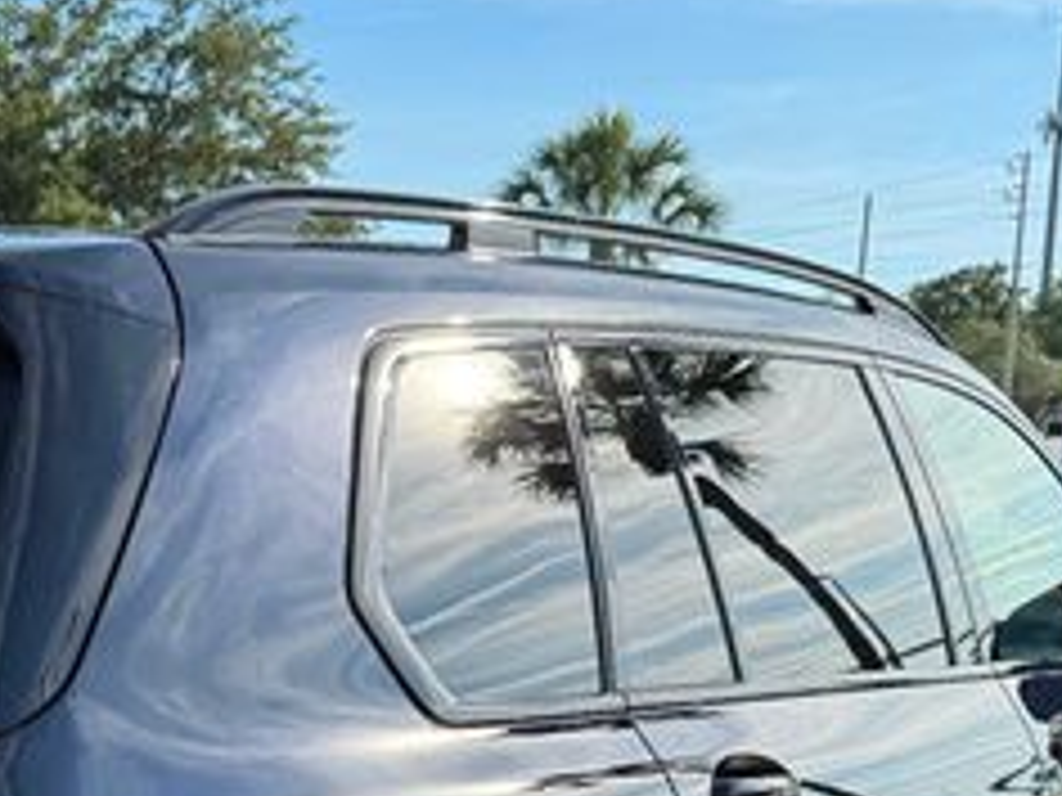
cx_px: 184
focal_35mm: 65
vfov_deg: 21.5
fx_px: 1994
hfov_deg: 29.0
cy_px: 868
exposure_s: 1/2611
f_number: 1.78
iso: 100
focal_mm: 6.76
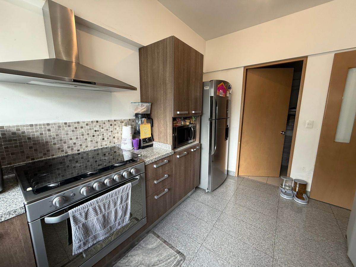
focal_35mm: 14
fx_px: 144
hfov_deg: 102.1
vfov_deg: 85.7
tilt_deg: -7.3
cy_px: 134
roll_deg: -0.9
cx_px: 178
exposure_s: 1/120
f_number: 2.2
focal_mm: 2.22
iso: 160
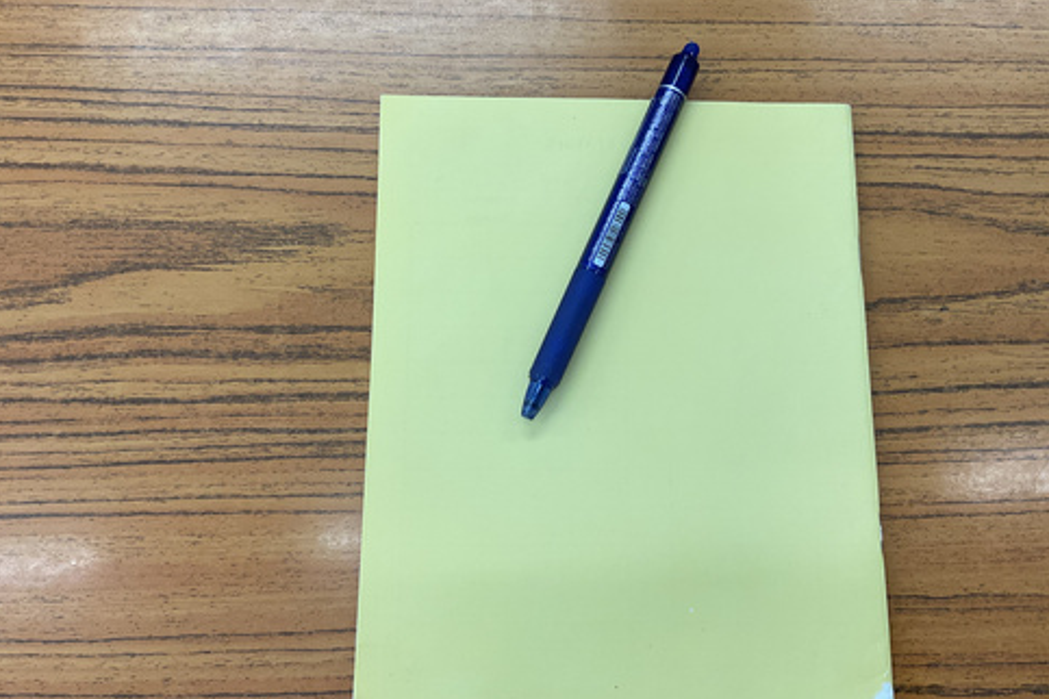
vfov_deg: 41.1
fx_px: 932
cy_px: 358
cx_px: 545
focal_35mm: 32
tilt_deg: -78.4
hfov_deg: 58.7
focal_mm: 3
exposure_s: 1/120
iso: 64
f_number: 1.8
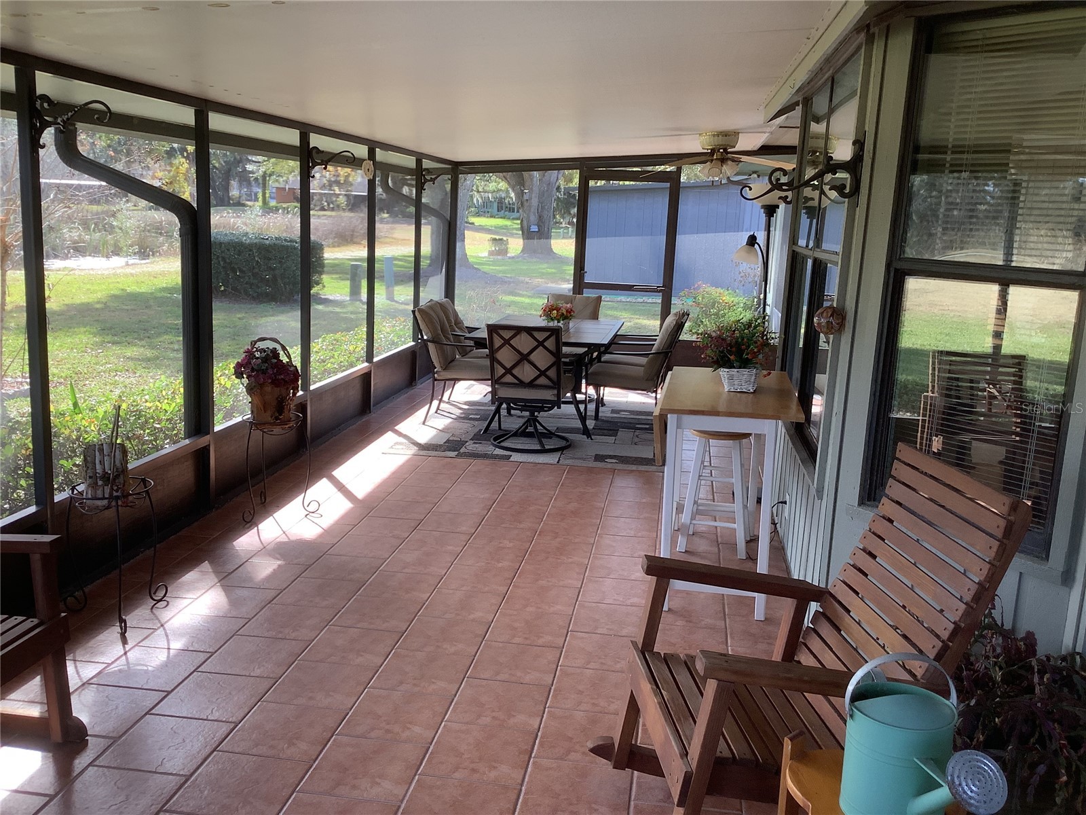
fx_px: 973
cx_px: 543
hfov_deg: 58.4
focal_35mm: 31
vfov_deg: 45.4
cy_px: 408
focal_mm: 3.3
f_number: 2.4
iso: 64
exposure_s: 1/100
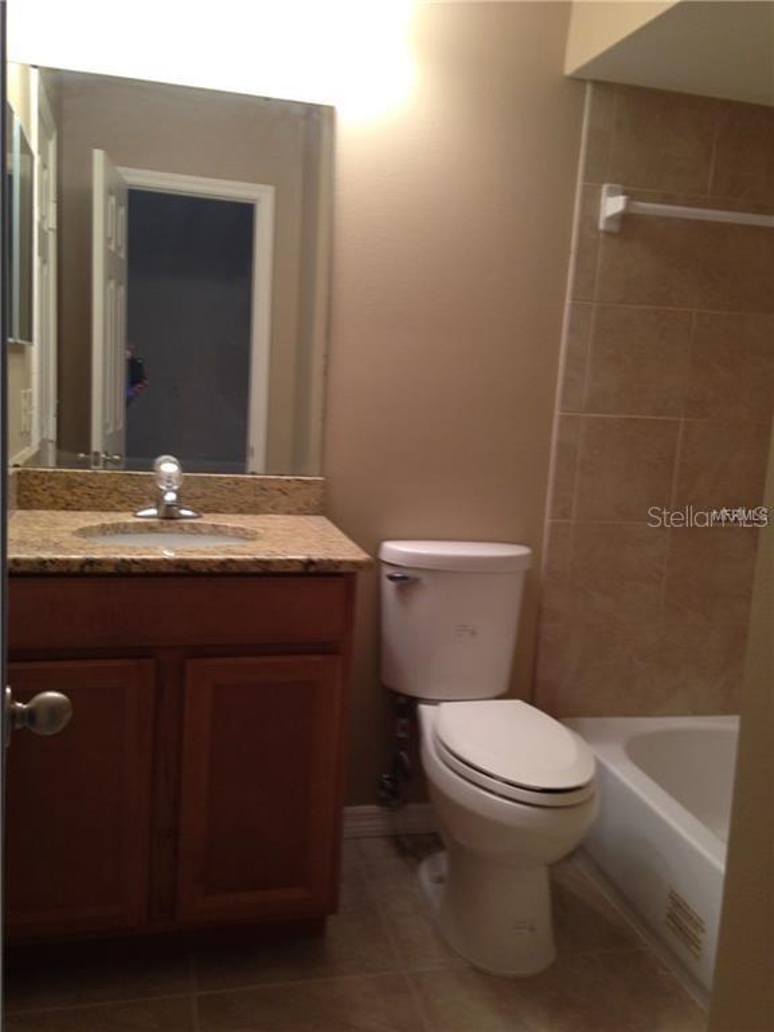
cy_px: 516
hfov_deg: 42.9
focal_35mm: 33
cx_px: 387
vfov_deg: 55.4
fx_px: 984
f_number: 2.4
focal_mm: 4.12
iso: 80
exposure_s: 1/20
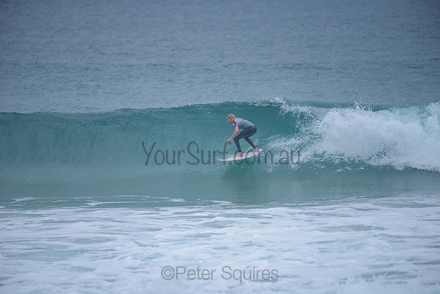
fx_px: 6112
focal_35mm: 500
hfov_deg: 4.1
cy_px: 147
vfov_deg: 2.8
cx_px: 220
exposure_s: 1/2000
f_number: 5.6
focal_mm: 500
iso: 360
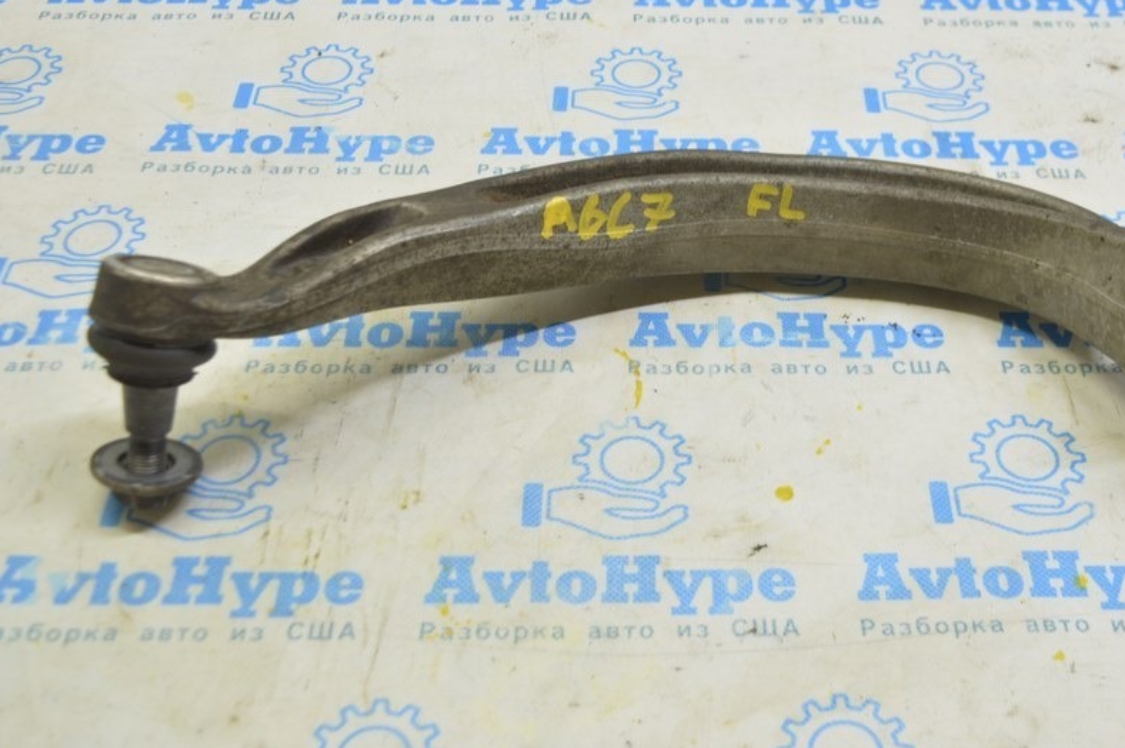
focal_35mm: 53
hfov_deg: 37.5
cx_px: 711
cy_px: 276
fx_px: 1644
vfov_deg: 25.6
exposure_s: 1/20
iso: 400
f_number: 5.6
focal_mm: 27
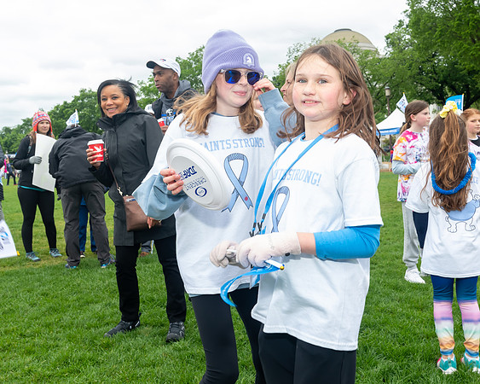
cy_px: 169
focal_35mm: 40
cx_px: 281
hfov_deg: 45.6
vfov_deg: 37.3
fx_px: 568
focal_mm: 19
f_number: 6.3
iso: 320
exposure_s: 1/250
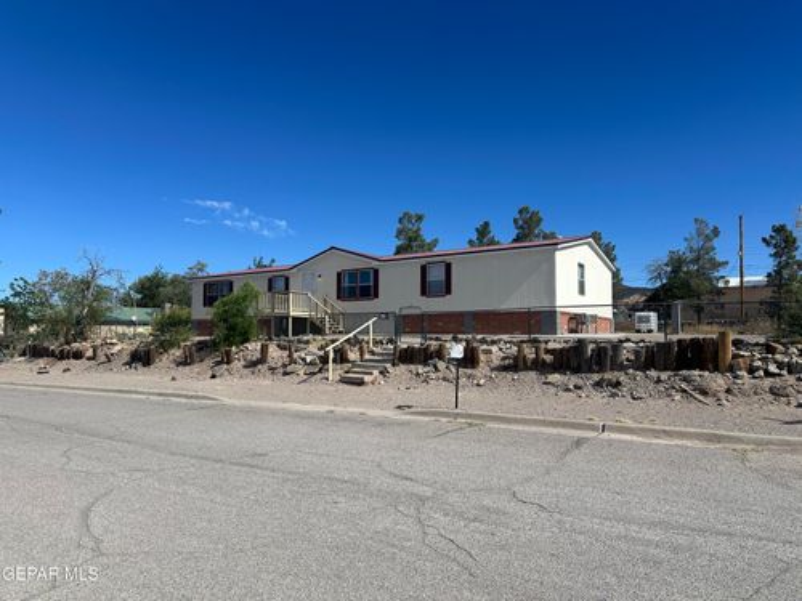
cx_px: 401
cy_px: 300
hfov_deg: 71.6
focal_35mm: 24
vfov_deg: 56.8
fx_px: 556
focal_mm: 6.86
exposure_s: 1/6623
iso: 80
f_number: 1.78
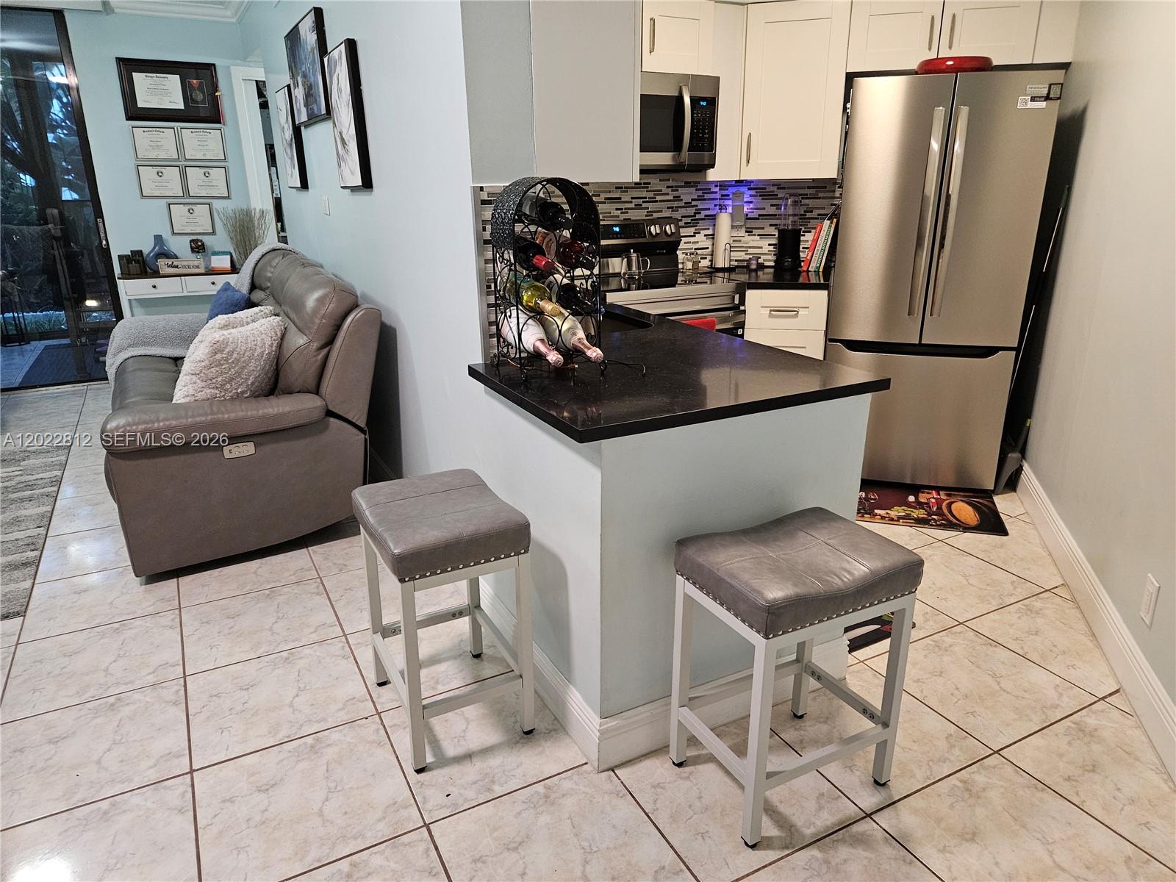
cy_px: 441
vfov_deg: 58.9
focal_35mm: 23
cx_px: 588
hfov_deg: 73.9
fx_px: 781
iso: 800
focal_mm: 5.4
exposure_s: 1/120
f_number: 1.8
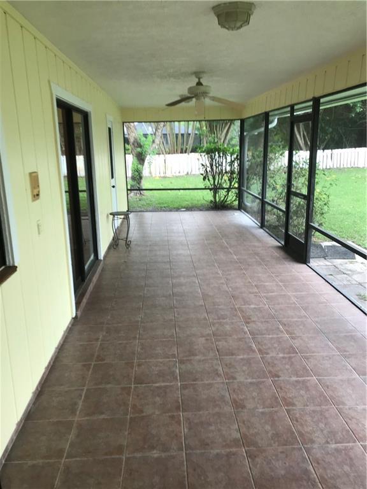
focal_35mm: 28
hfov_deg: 49.7
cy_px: 244
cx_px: 184
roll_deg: +1.9
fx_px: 396
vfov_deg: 63.4
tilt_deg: -10.8
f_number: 1.8
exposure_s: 1/120
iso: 32
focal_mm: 3.99
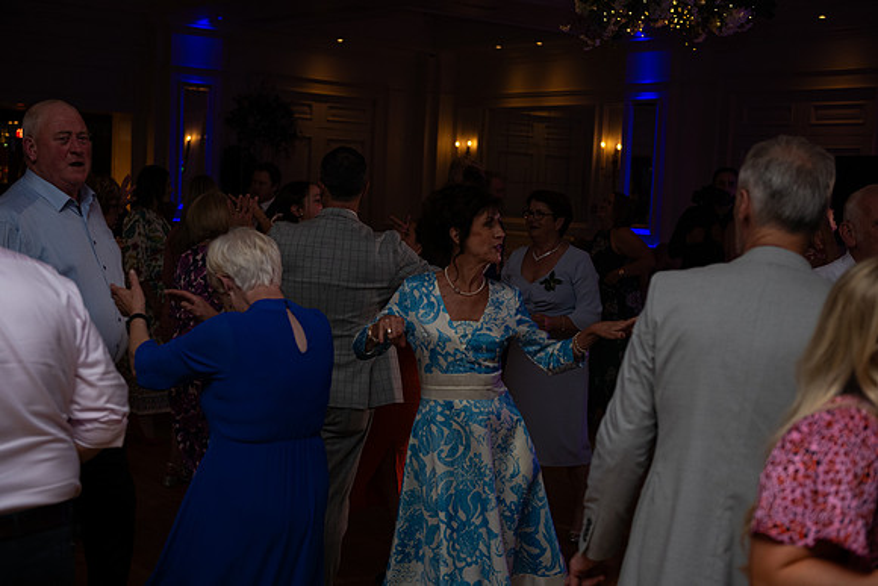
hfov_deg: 38.2
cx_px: 439
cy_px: 293
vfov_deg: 26.0
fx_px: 1268
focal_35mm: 52
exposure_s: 1/160
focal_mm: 52
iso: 640
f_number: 3.5
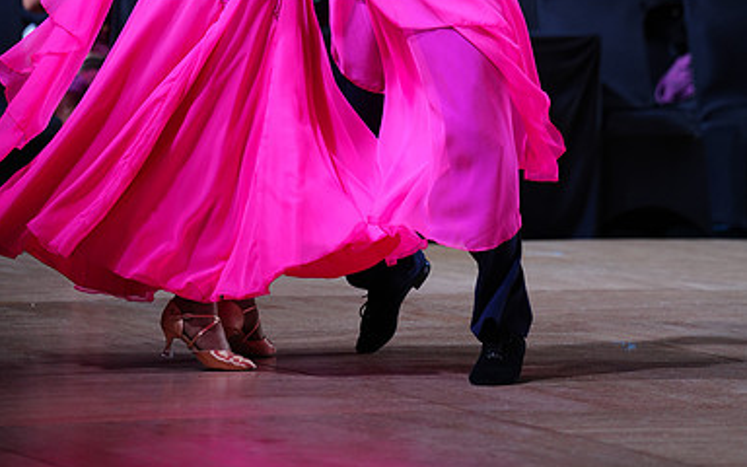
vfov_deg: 5.3
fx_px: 4988
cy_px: -68
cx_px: 373
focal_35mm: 245
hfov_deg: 8.6
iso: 500
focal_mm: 159
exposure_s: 1/500
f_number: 2.8
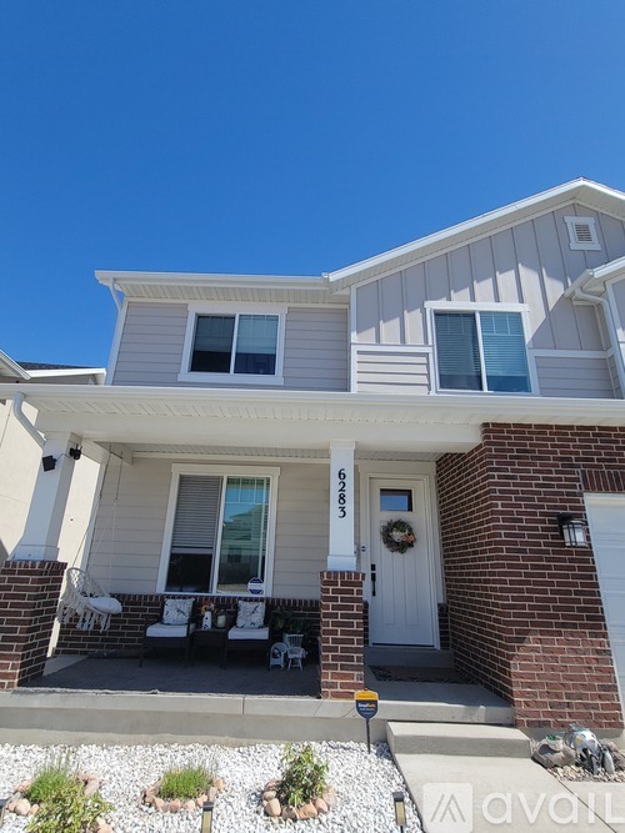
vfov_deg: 106.2
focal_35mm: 13
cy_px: 416
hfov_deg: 89.9
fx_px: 313
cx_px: 312
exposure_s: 1/1437
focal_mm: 2.2
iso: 50
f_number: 2.2
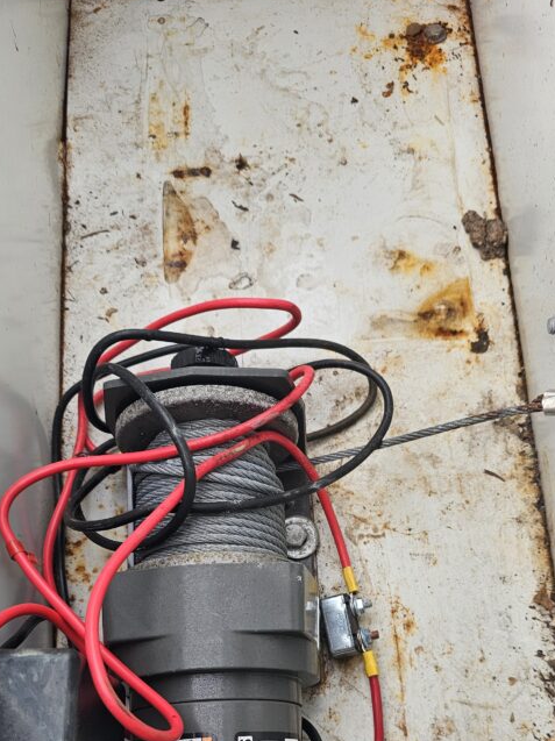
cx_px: 298
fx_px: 792
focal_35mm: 37
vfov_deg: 48.0
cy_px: 567
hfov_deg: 38.6
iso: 20
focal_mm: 6.3
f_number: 1.7
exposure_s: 1/180
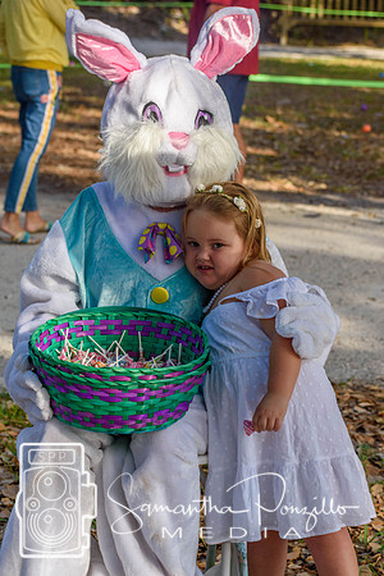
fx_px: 1680
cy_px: 288
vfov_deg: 19.5
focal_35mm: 105
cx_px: 192
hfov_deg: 13.0
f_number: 5.6
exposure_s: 1/500
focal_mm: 70
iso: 200
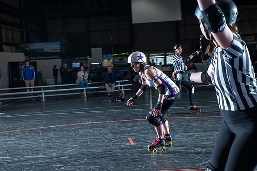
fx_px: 357
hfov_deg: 39.6
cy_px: 86
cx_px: 128
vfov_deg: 27.0
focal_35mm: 50
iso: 800
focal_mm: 50
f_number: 7.1
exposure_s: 1/160
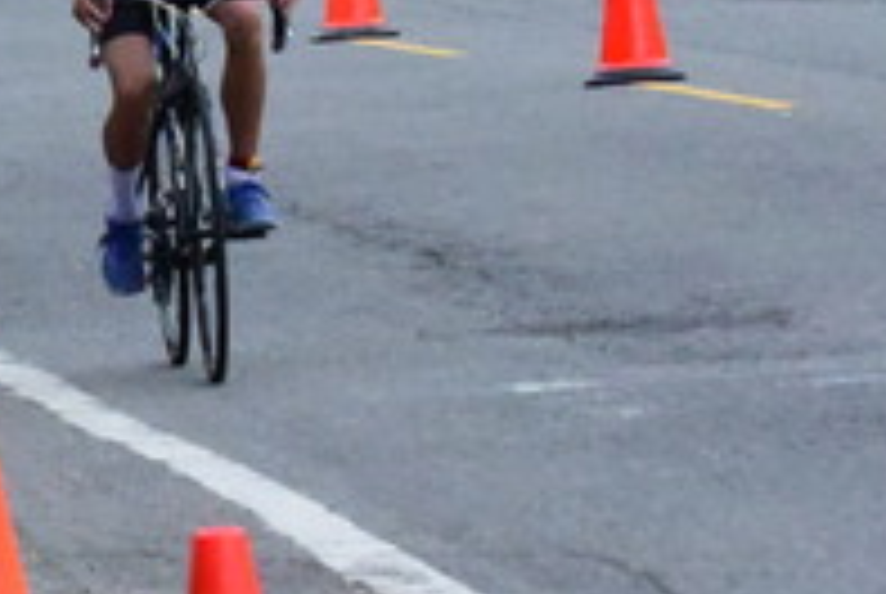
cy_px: -173
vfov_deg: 2.4
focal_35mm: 573
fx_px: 14123
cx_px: 171
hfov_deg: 3.6
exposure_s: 1/4000
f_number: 10
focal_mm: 145
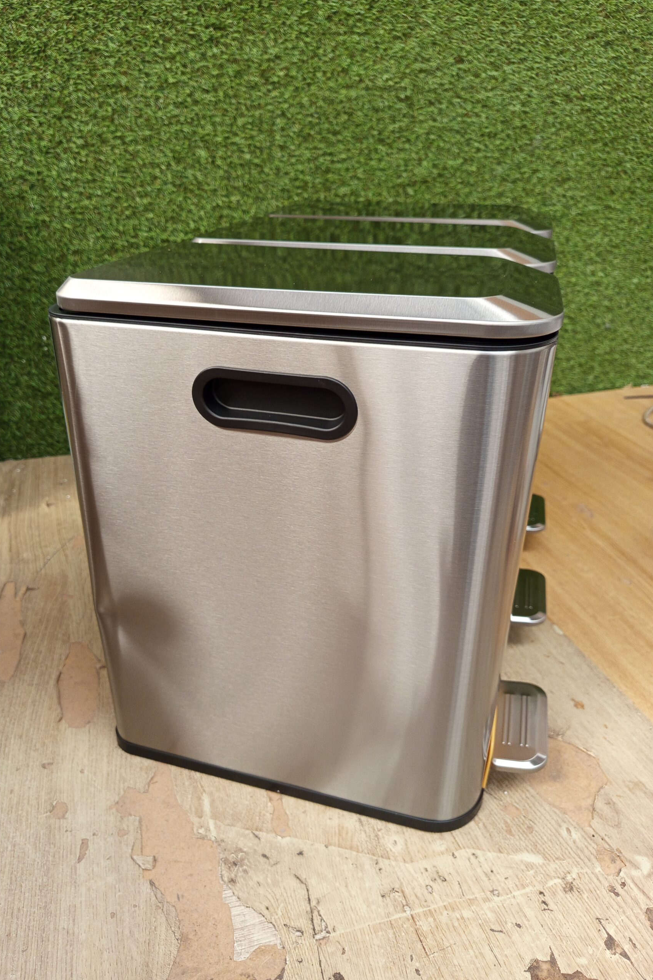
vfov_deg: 71.5
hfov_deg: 51.2
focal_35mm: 25
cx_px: 295
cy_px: 490
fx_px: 680
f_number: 1.7
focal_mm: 5.24
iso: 341
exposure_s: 1/50
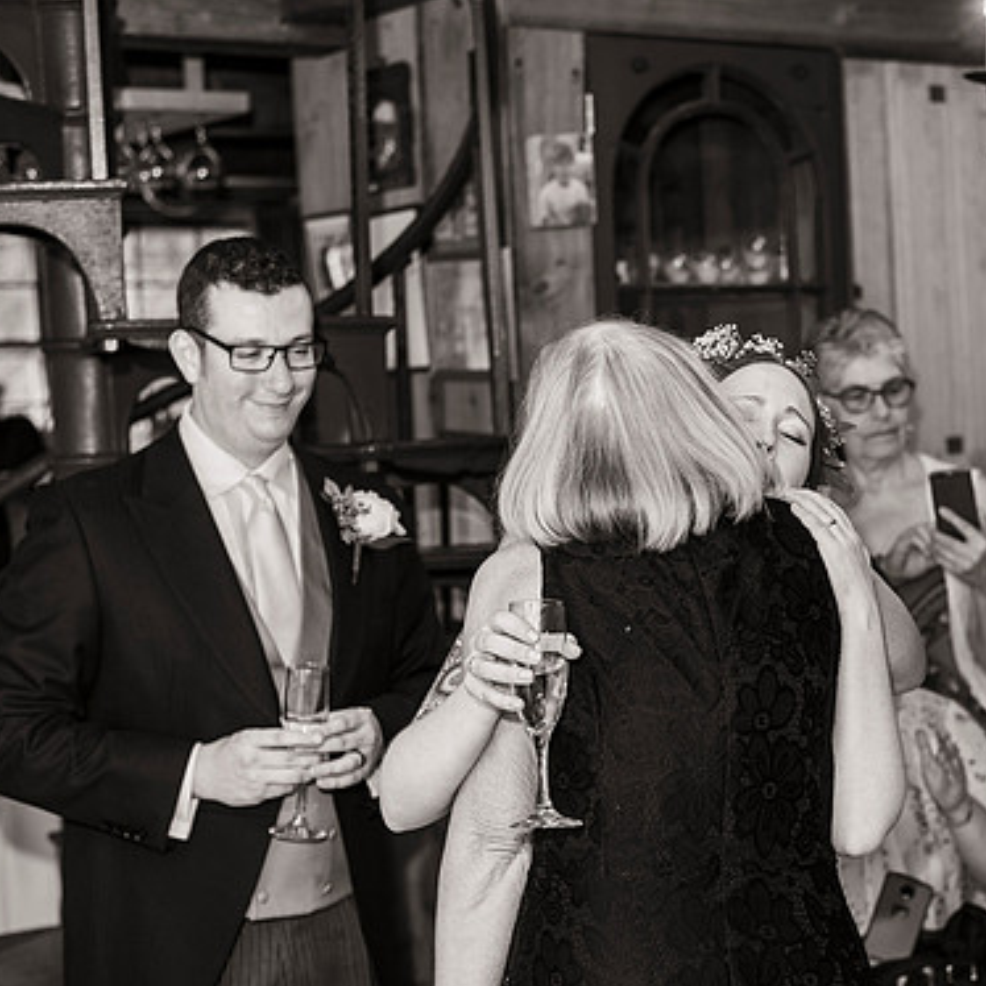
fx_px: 2127
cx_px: 704
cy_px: 505
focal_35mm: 66
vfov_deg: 26.1
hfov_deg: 25.9
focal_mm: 50
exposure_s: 1/100
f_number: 3.2
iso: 500
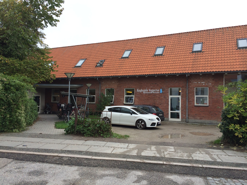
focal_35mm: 30
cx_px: 124
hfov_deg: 60.0
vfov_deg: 46.8
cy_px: 92
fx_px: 214
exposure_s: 1/394
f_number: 2.2
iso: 32
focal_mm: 4.12
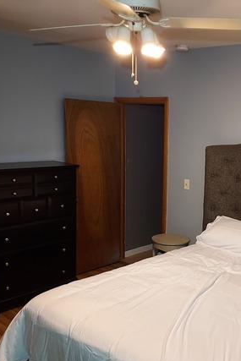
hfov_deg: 33.3
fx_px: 391
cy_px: 198
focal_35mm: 39
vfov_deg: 49.5
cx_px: 192
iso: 400
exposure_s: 1/60
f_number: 1.8
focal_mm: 4.6
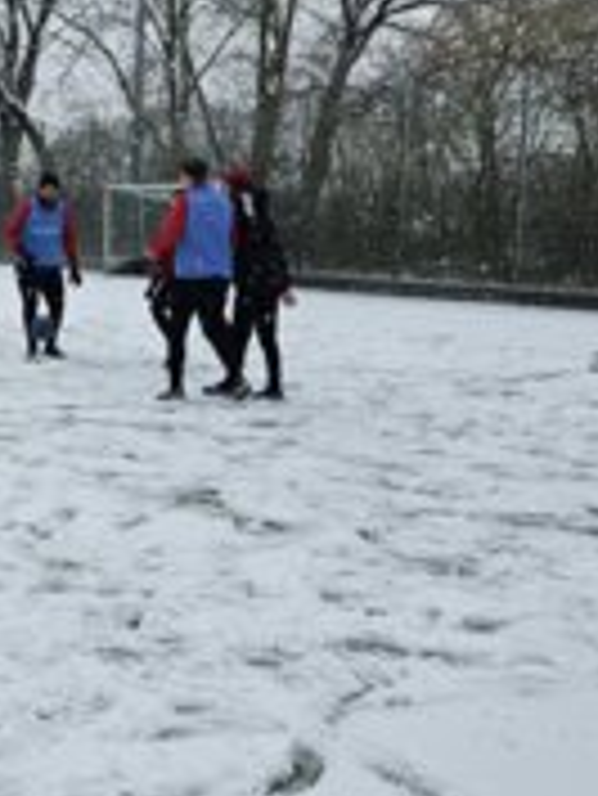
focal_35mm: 52
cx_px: -76
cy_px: 355
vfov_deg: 36.8
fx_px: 1196
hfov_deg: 25.8
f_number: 1.8
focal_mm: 5.4
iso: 25
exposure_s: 1/450
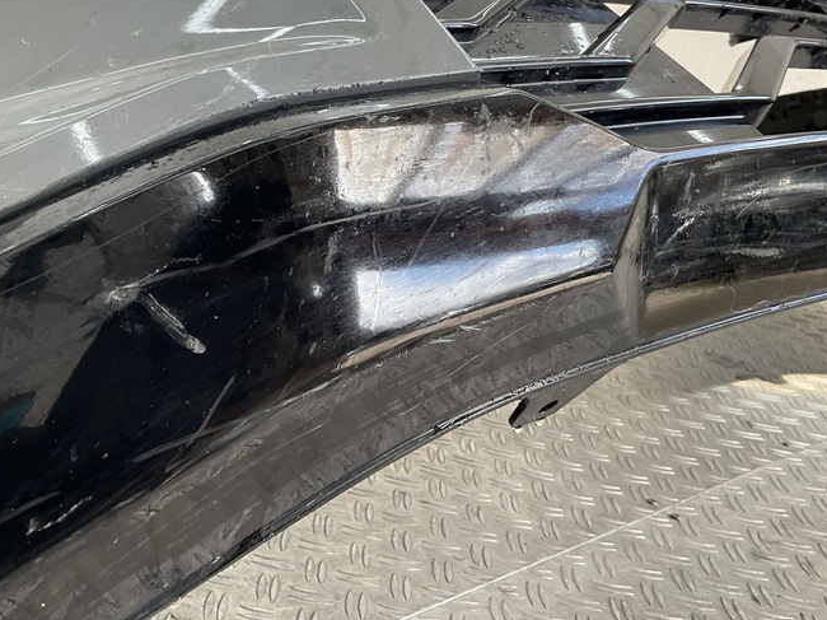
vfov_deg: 31.9
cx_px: 303
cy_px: 208
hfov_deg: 41.7
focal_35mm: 45
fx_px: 1075
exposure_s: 1/120
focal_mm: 3
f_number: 1.8
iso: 25
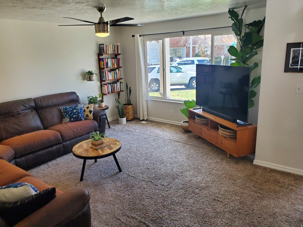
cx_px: 152
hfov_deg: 67.3
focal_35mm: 26
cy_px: 114
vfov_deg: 53.1
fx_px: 228
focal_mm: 4.3
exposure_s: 1/120
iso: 250
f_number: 2.4
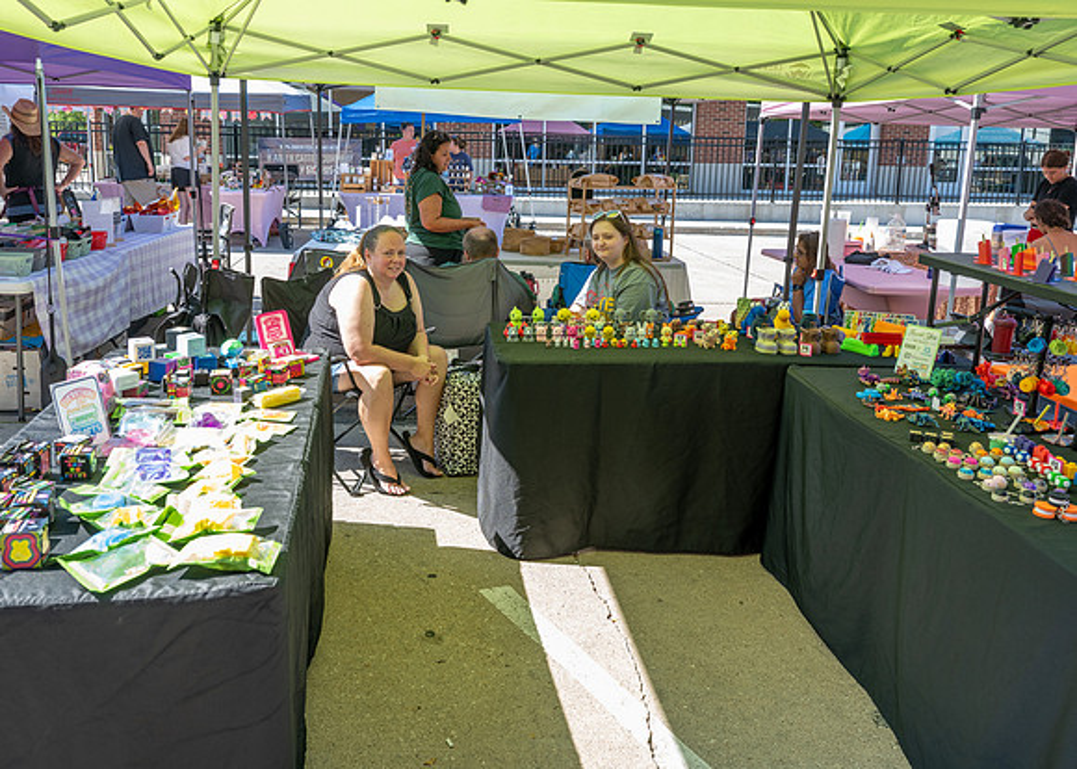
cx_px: 507
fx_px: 925
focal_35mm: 30
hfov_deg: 60.4
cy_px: 306
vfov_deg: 44.9
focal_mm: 24
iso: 200
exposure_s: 1/200
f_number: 5
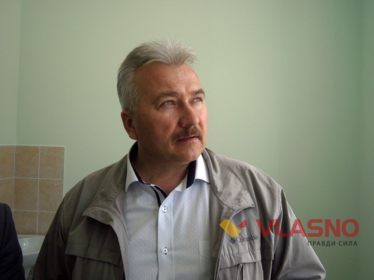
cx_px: 187
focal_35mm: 37
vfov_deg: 38.7
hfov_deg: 50.1
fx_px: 400
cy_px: 140
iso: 100
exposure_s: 1/125
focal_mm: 6.51
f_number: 3.1
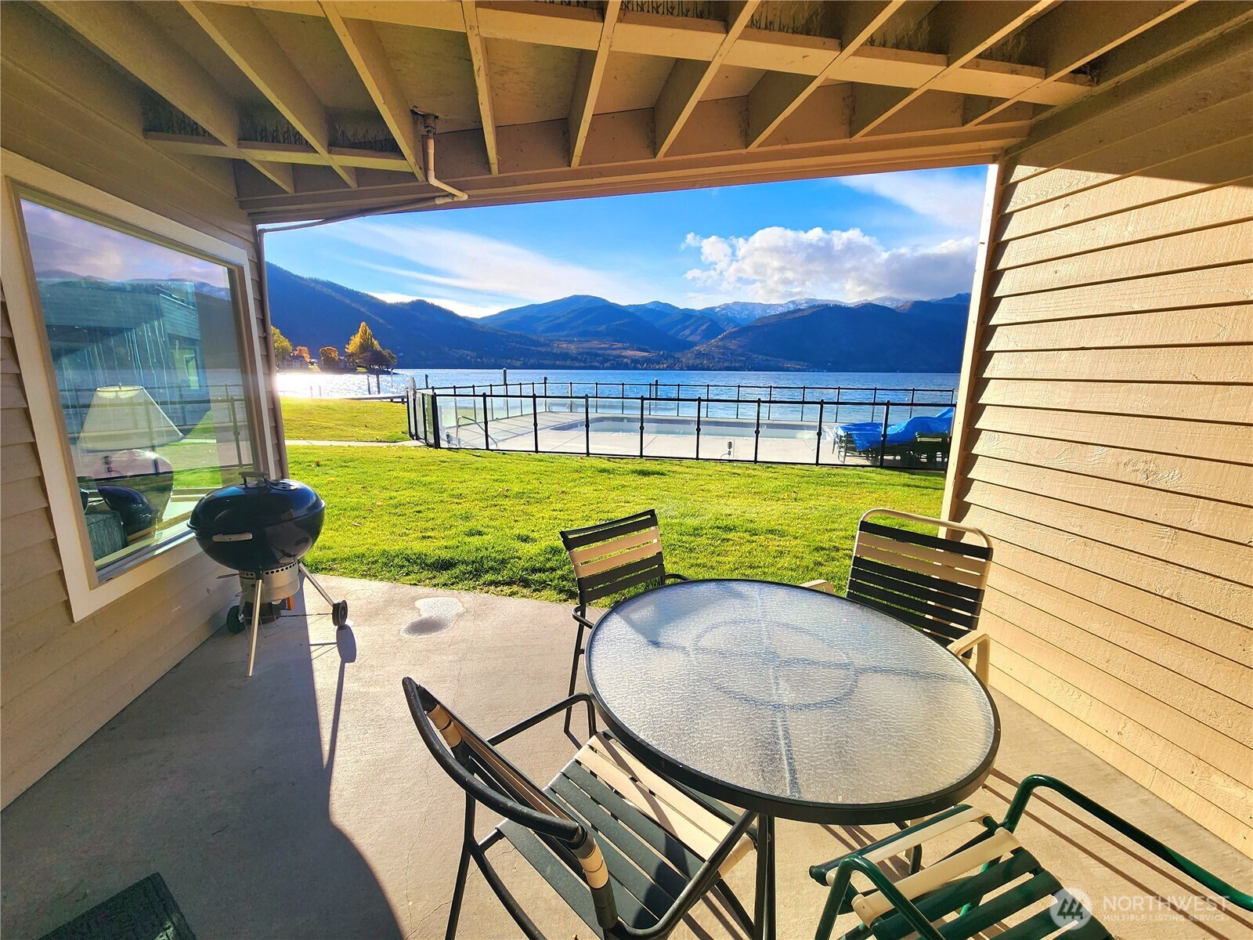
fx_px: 471
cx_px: 626
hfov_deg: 106.2
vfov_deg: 89.9
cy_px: 470
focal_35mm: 13
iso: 50
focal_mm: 2.2
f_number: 2.2
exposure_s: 1/2000
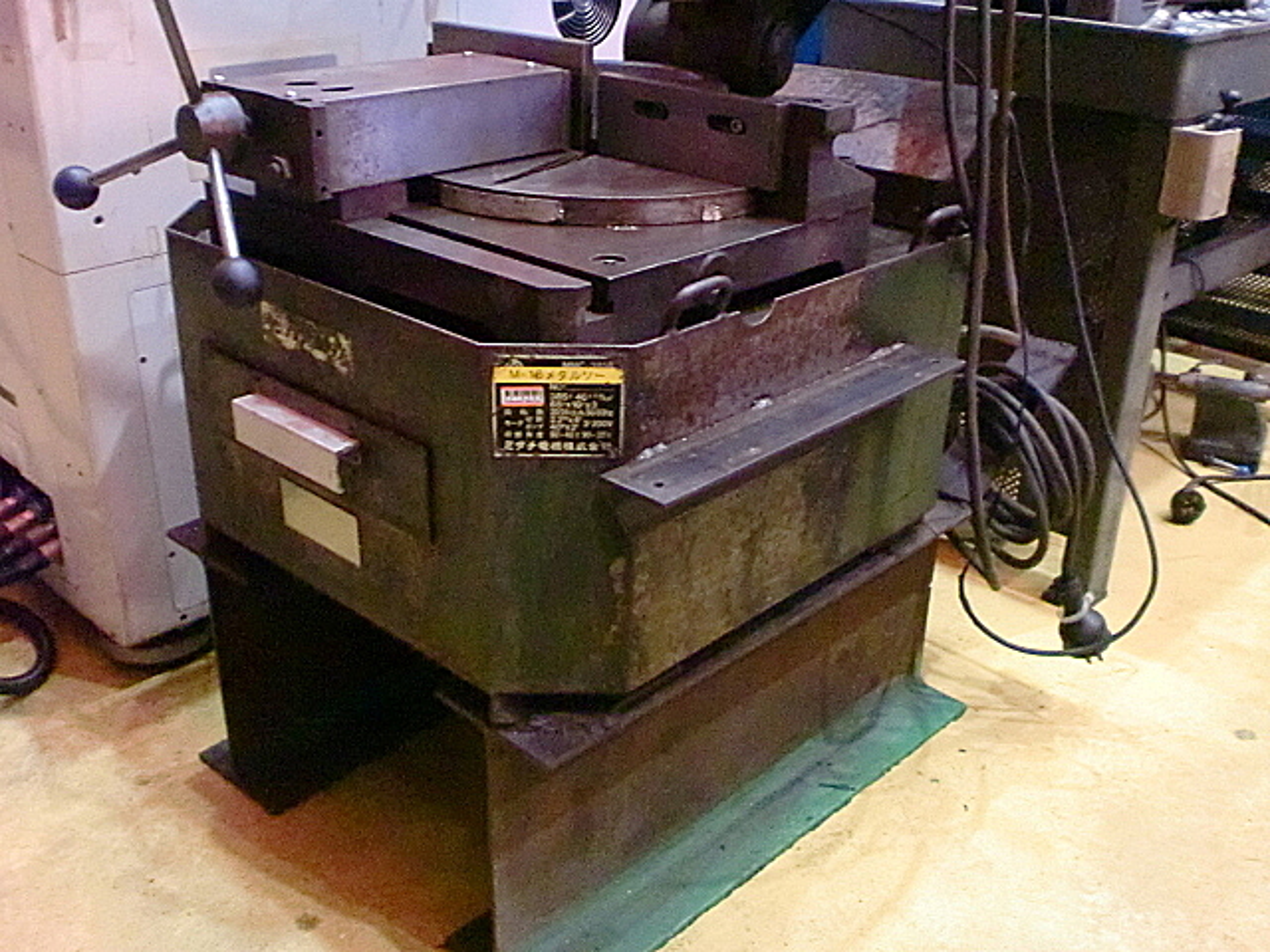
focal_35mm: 35
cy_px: 476
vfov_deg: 40.7
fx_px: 1284
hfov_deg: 52.6
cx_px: 635
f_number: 3.1
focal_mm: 6.3
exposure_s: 1/60
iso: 1600
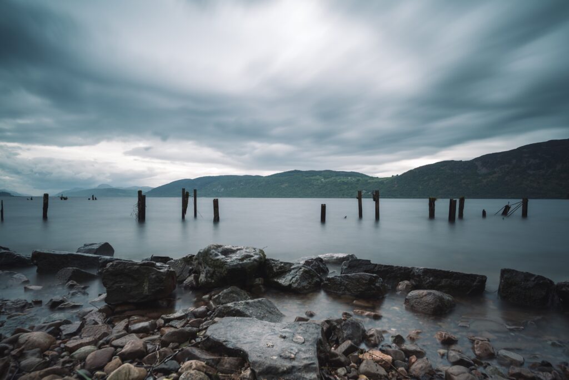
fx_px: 316
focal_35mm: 20
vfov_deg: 62.0
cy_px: 190
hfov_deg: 83.9
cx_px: 284
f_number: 7.1
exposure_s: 30
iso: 100
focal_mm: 20
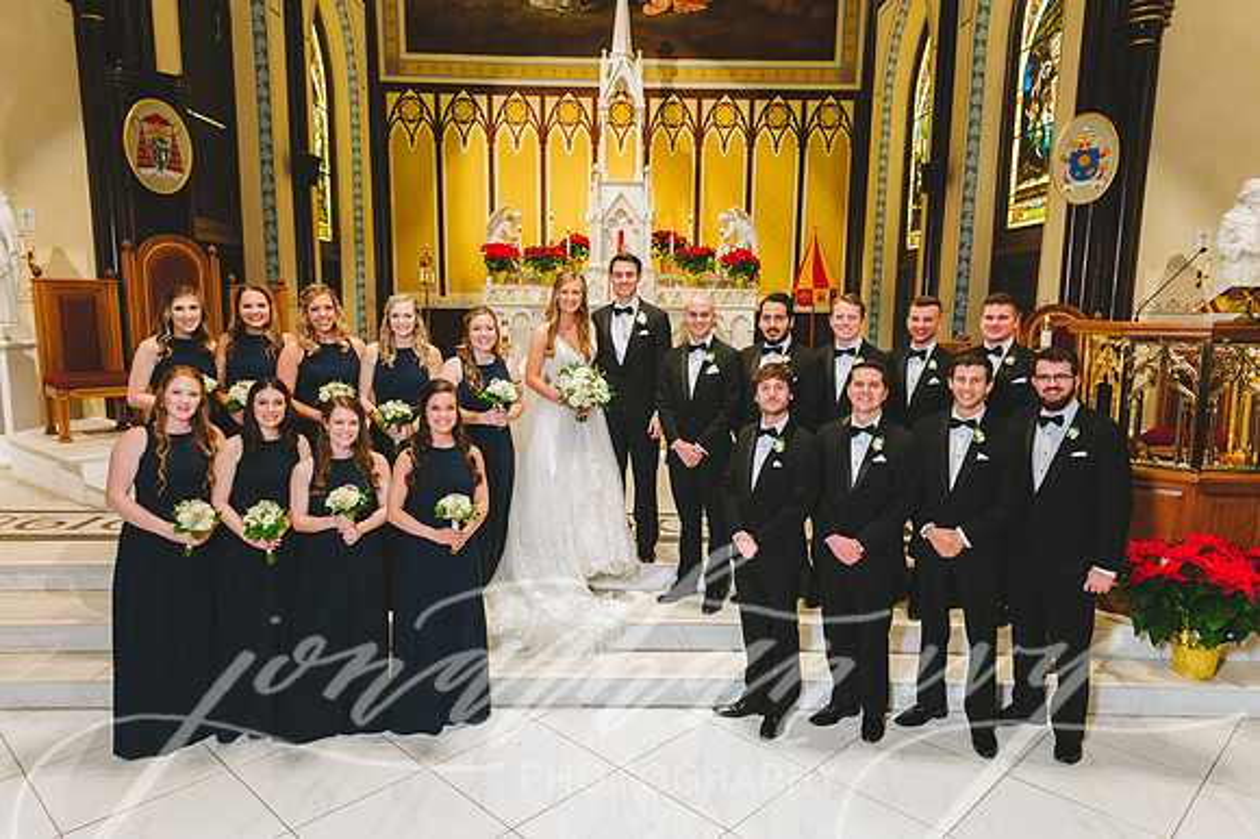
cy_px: 420
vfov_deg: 53.1
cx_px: 630
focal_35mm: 24
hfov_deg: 73.8
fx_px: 839
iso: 1600
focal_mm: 24
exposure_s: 1/160
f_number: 5.6
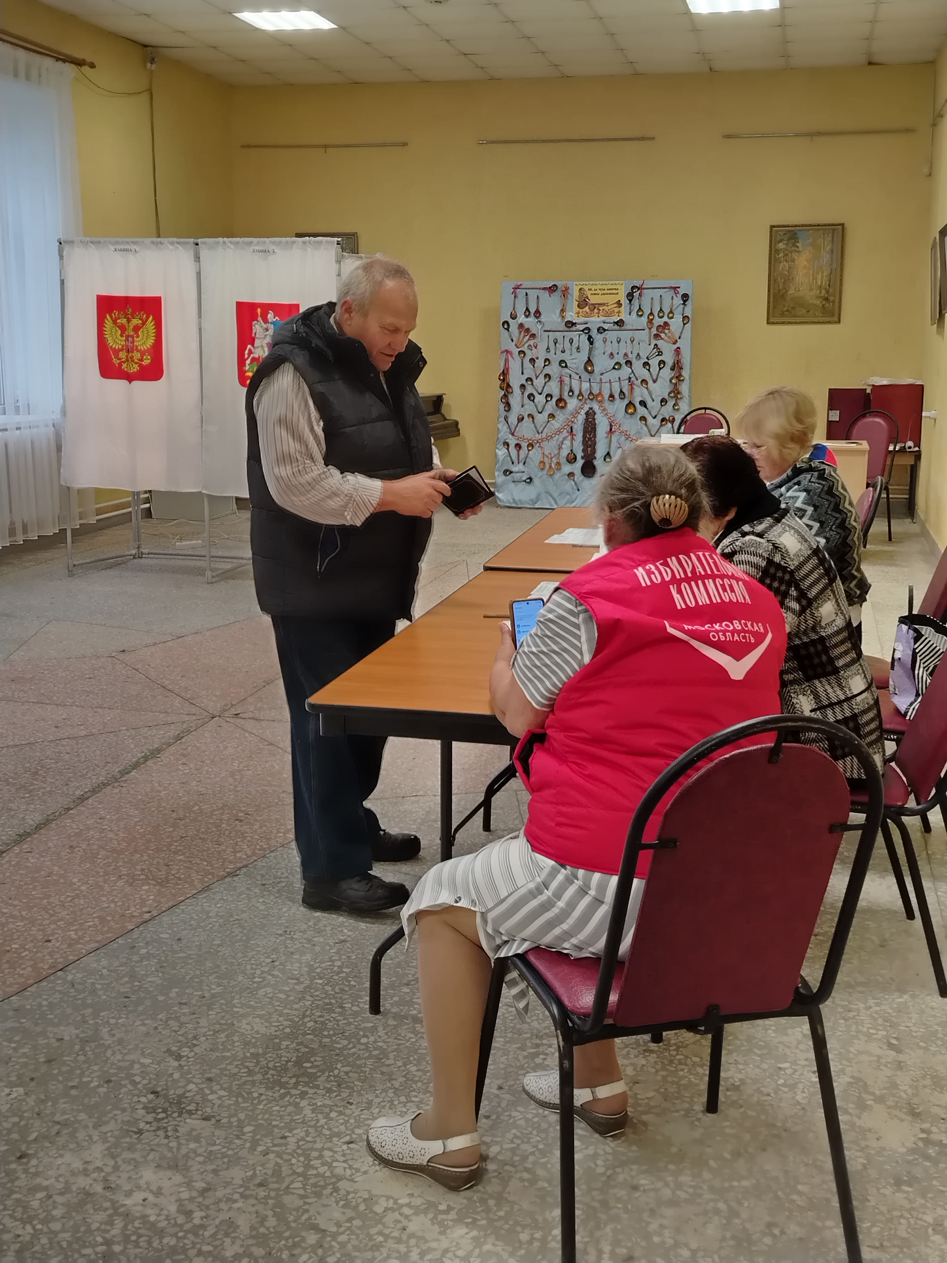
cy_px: 632
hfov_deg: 35.1
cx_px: 474
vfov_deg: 45.8
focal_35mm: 41
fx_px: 1496
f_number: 1.75
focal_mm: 5.25
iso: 566
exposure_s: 1/40
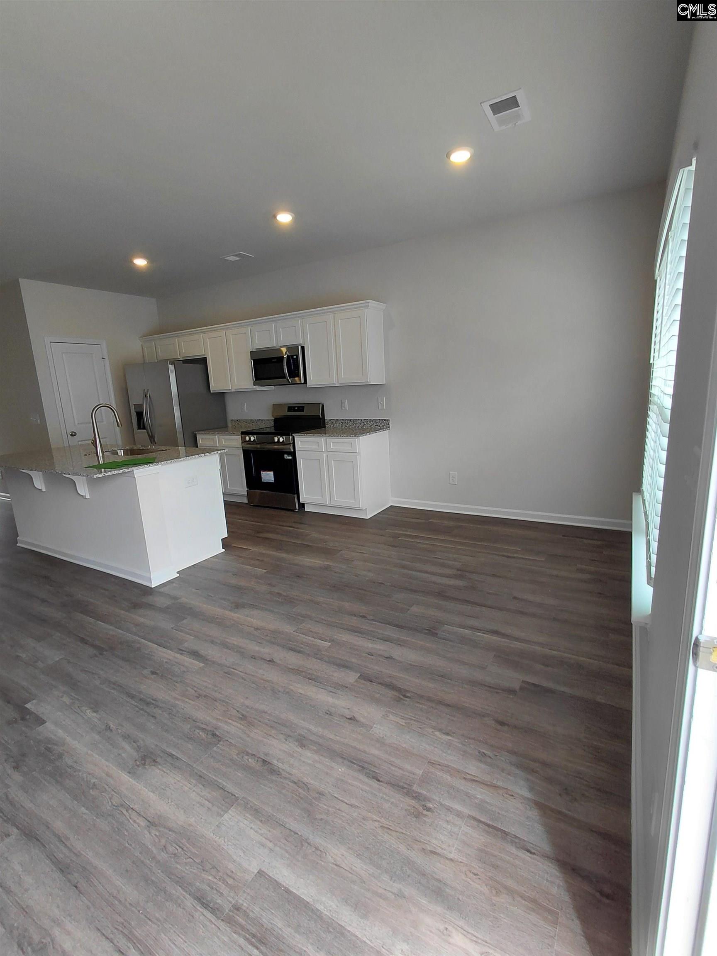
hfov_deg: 78.1
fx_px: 442
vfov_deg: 94.5
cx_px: 358
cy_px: 478
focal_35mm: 16
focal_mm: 1.64
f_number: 2.2
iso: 64
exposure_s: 1/120
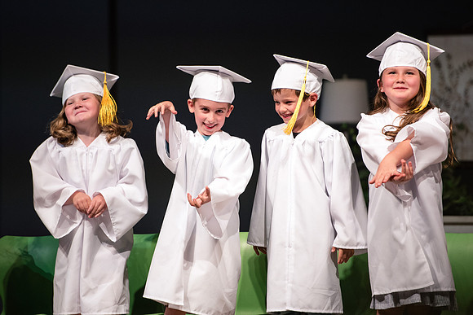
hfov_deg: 8.6
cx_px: 207
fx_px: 3144
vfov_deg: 5.7
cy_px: 158
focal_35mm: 239
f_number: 2.8
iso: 500
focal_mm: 200
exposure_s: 1/800
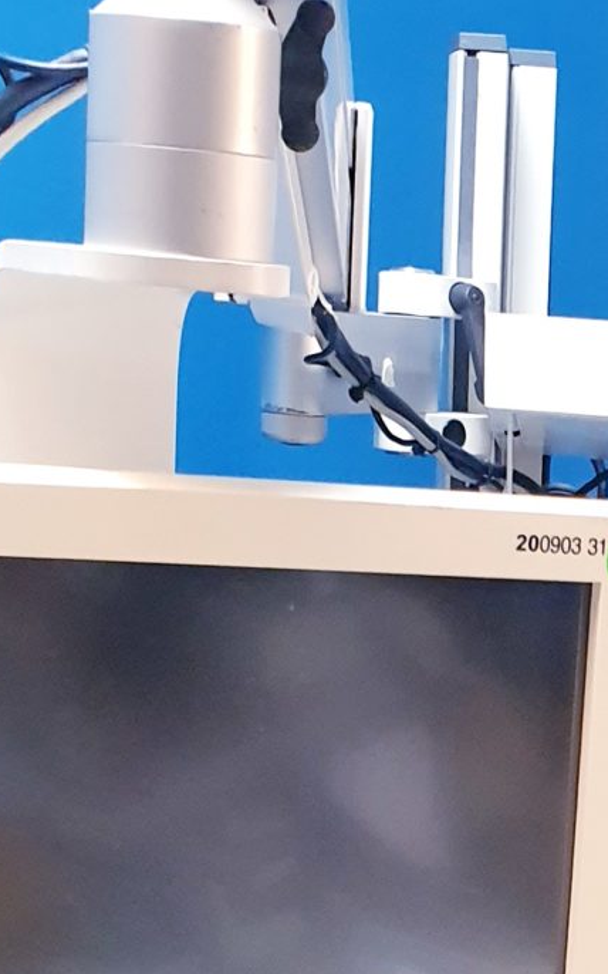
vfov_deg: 19.4
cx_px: 801
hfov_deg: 12.3
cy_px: 1045
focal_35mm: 103
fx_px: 2731
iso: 320
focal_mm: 4.3
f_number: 2.4
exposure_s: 1/33
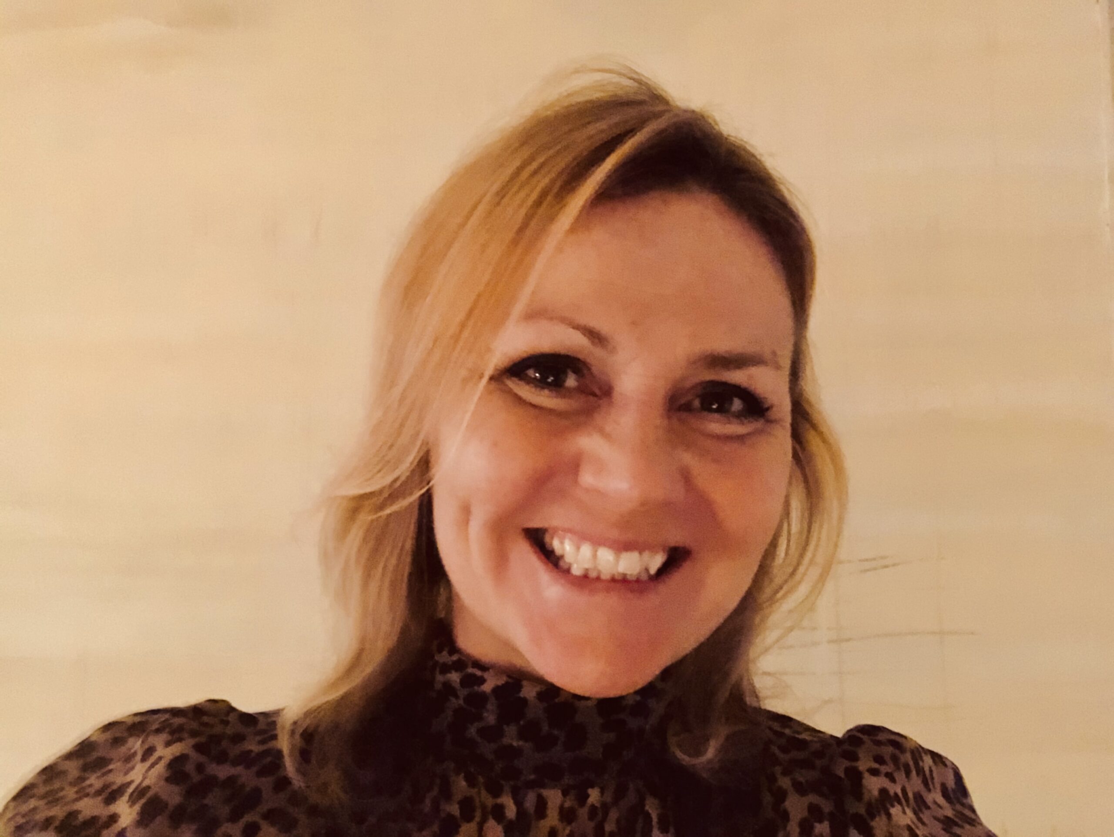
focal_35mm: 32
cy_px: 418
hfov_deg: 56.8
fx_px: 1030
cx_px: 557
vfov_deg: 44.2
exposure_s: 1/17
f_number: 2.2
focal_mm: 2.87
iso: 2000
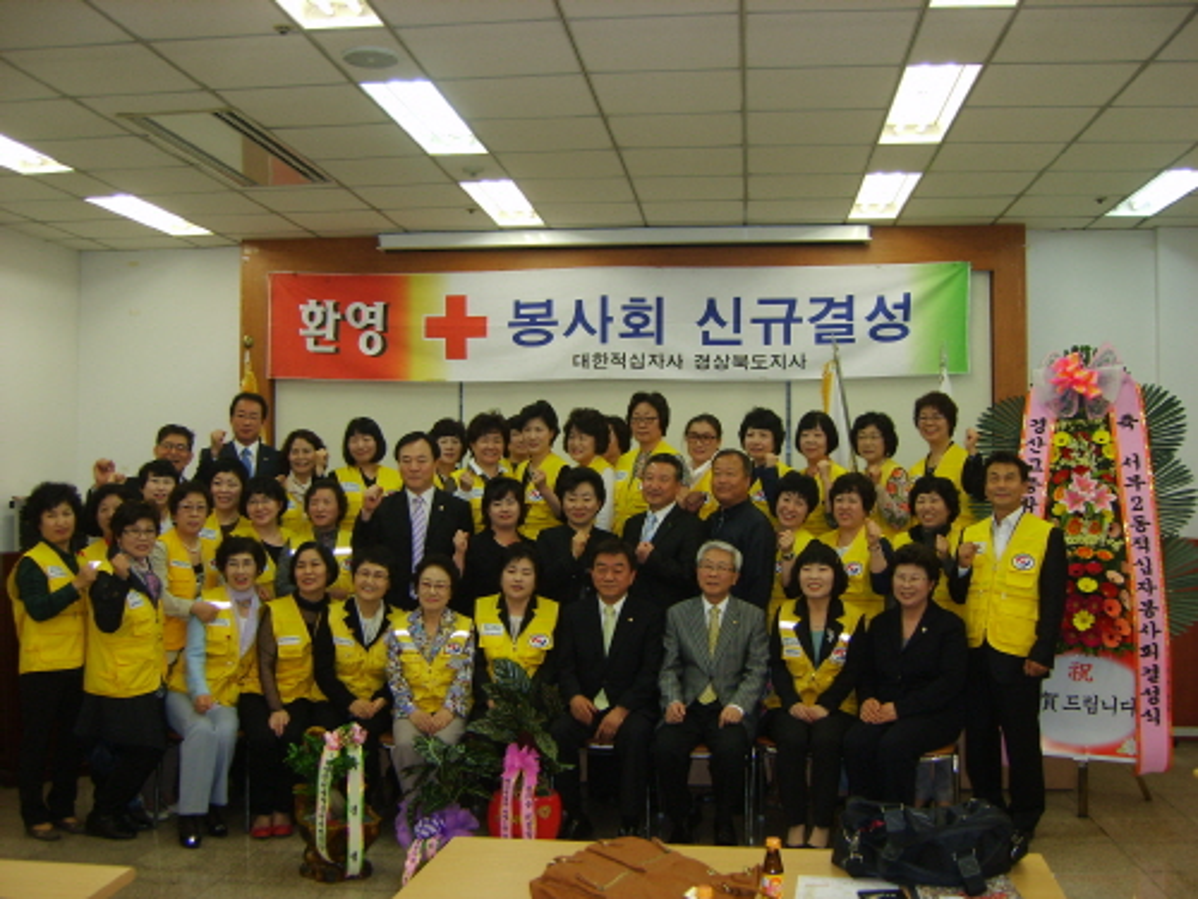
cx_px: 599
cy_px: 450
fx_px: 1315
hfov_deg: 49.0
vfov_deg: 37.7
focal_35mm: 38
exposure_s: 1/30
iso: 69
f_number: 2.8
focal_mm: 7.8
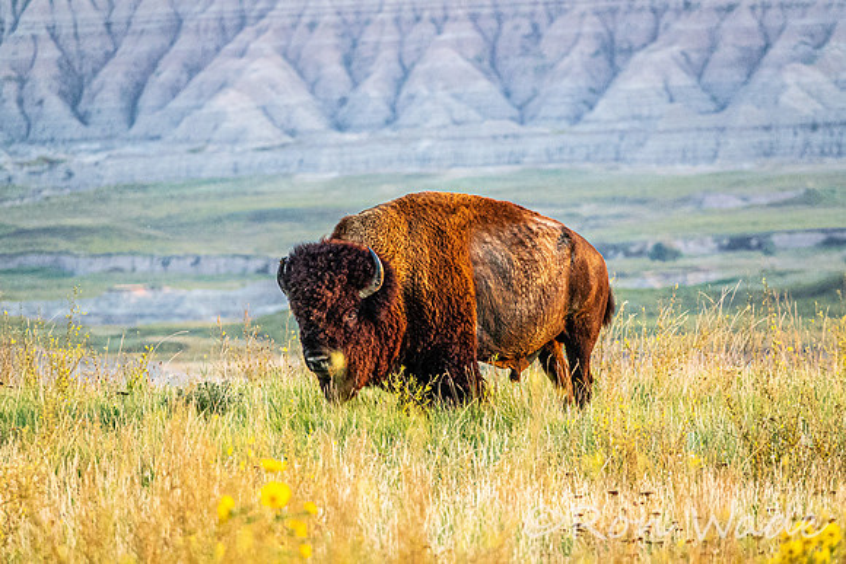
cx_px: 423
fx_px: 13186
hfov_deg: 3.7
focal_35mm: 561
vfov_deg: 2.5
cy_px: 282
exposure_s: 1/250
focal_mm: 205.6
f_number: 4
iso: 1600
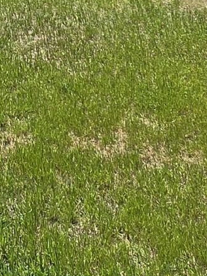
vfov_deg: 17.8
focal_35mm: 89
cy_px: -216
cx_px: -26
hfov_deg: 16.1
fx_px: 709
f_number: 2.2
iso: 50
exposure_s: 1/2043
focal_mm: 2.2
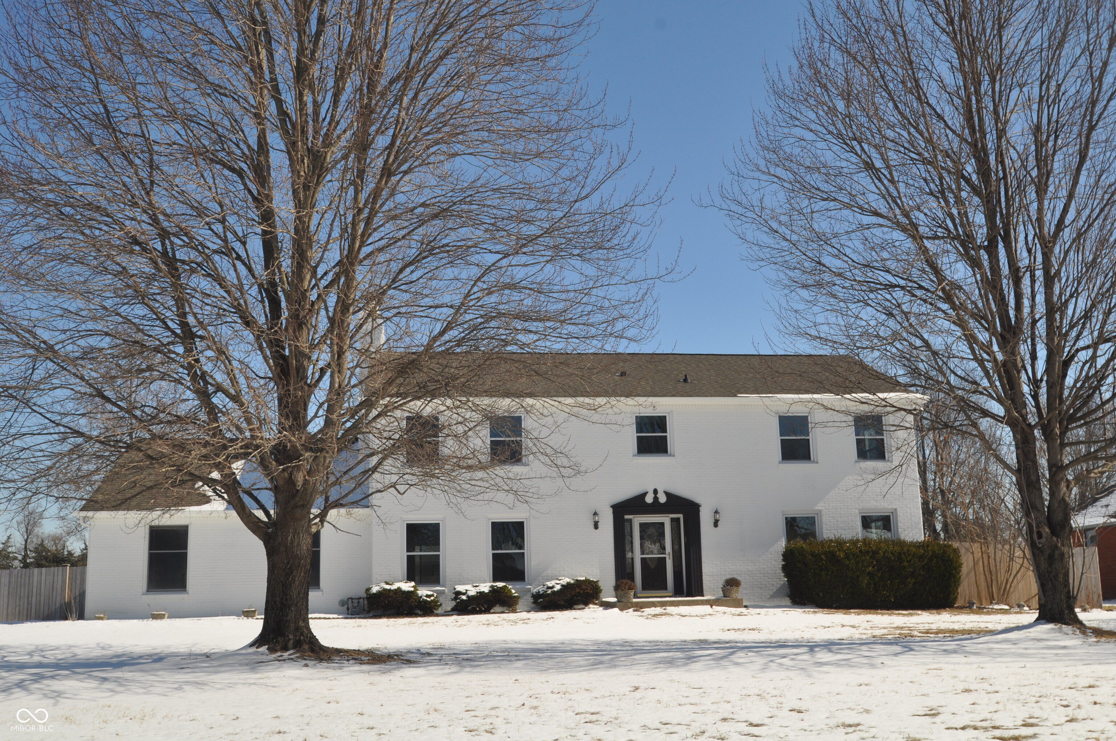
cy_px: 370
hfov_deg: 53.2
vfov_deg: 36.8
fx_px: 1115
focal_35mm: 36
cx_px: 558
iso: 200
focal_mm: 24
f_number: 10
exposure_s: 1/400
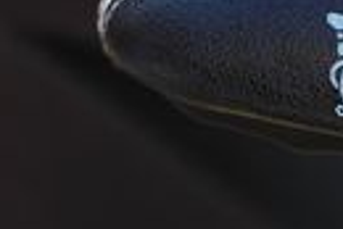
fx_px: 2194
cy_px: 88
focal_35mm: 230
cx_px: 420
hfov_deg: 8.8
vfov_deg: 6.0
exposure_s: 1/160
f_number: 5.6
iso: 100
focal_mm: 50
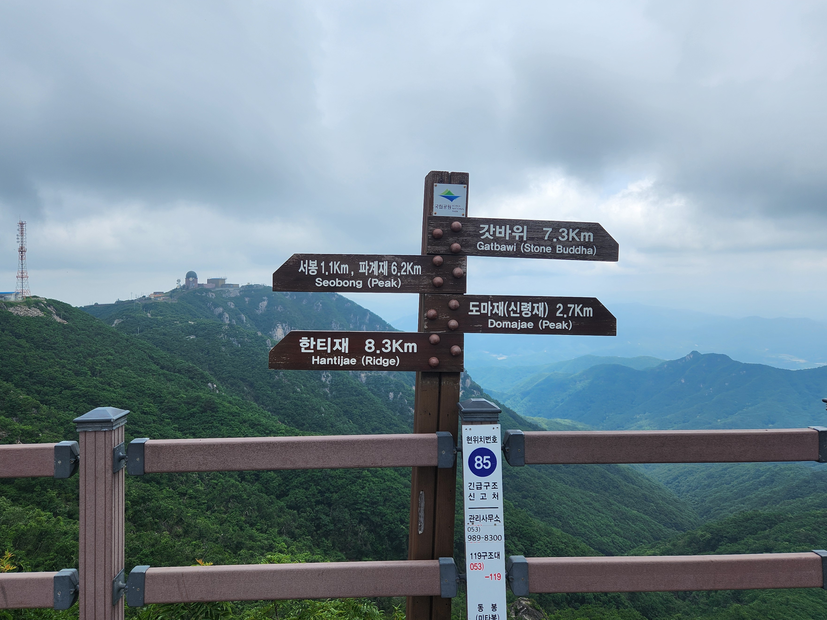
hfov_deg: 67.2
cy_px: 288
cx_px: 382
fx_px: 621
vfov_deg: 53.0
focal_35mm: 26
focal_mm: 5.4
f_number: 1.8
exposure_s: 1/1365
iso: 20
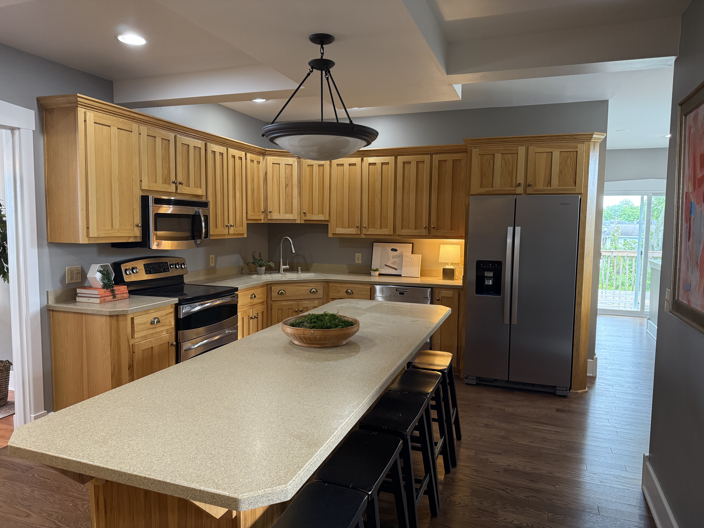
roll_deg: -1.3
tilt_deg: -3.6
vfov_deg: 56.8
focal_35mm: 24
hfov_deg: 71.6
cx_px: 352
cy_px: 264
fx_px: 488
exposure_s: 1/60
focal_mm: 6.76
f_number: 1.78
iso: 250
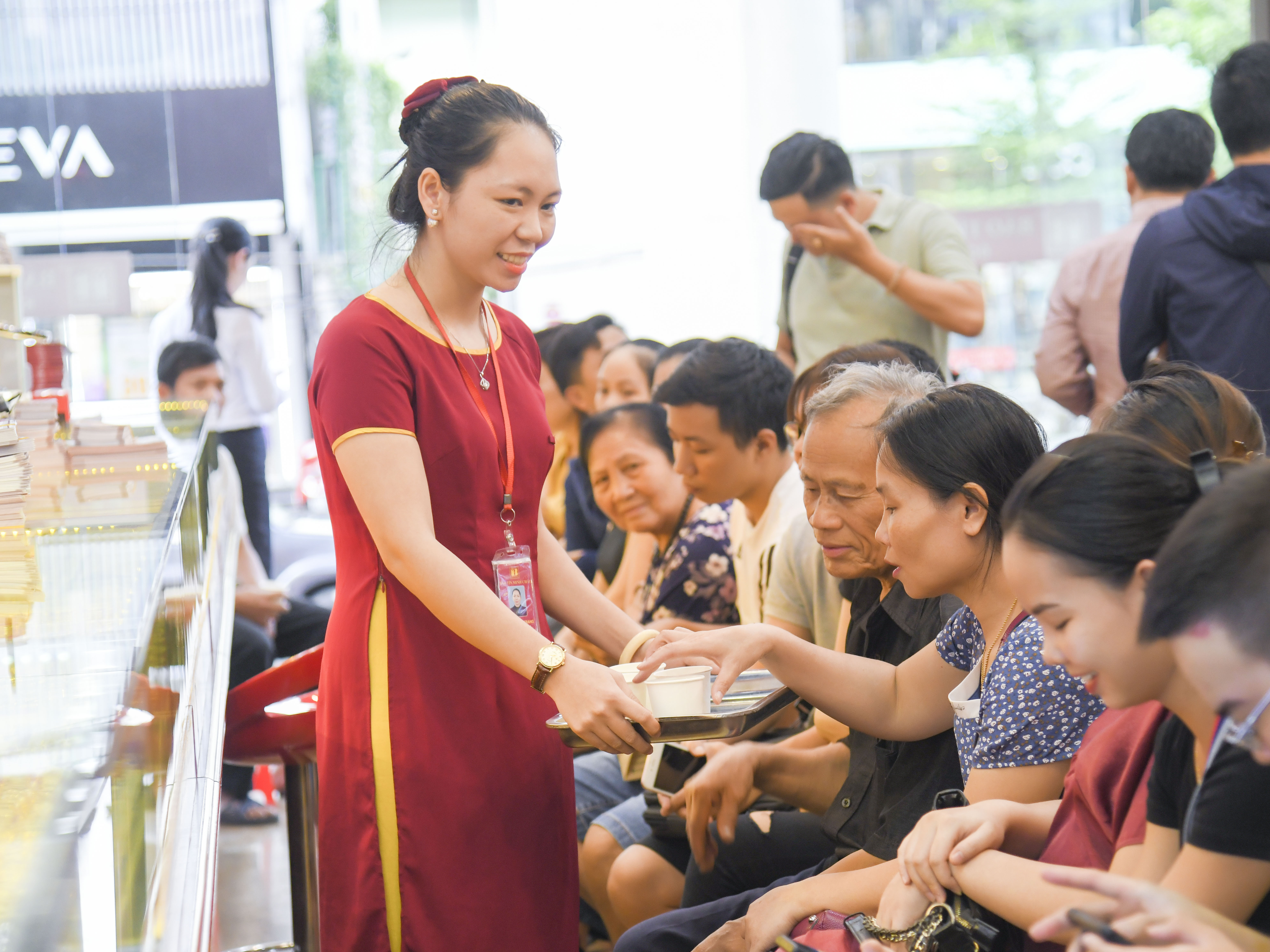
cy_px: 469
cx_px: 671
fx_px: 3852
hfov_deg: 18.7
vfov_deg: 14.1
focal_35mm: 105
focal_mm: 82
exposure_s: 1/125
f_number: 4
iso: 1000
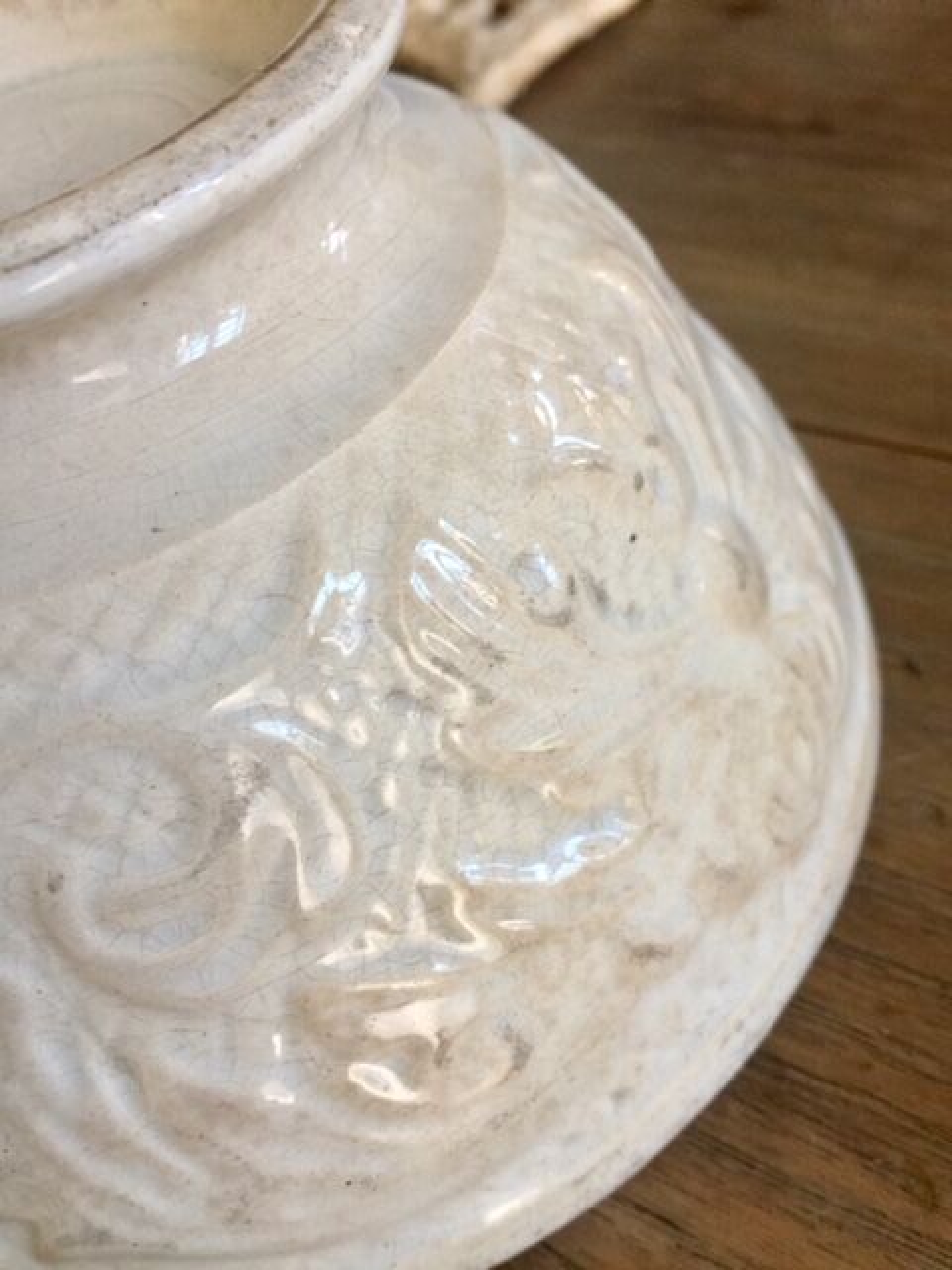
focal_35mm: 29
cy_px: 635
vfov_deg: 61.7
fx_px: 1063
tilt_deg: -47.6
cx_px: 476
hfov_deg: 48.2
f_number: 2.2
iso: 64
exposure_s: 1/17
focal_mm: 4.15
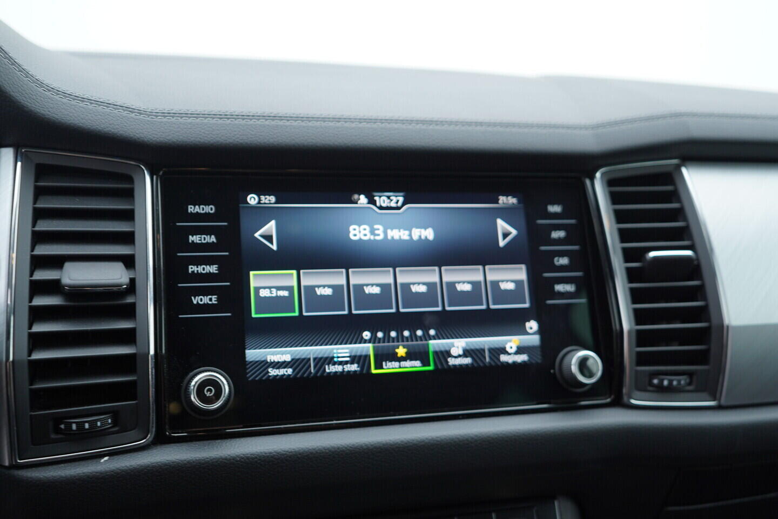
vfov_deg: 36.9
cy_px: 260
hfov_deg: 53.1
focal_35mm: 36
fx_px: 778
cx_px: 389
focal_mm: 24
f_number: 2.8
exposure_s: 1/40
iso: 125
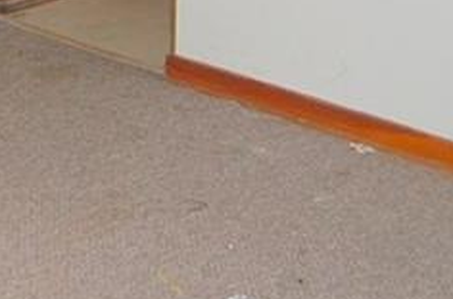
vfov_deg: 11.1
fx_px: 1468
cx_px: -159
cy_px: -190
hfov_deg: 16.4
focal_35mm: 117
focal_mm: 18
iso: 400
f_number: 3.5
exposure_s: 1/60
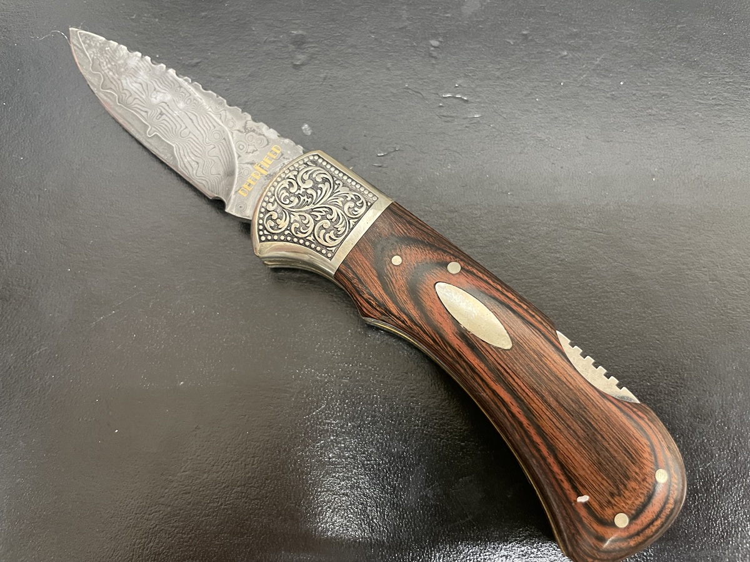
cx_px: 375
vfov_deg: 53.1
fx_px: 563
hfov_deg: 67.3
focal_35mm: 26
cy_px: 281
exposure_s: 1/60
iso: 500
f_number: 1.6
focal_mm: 4.2
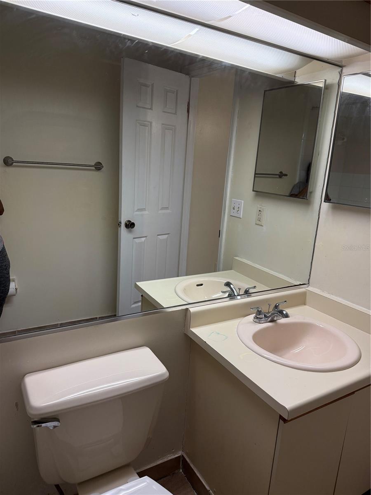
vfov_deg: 71.6
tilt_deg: -12.3
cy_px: 248
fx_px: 343
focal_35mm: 24
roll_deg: -3.8
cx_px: 186
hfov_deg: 56.8
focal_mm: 6.76
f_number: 1.78
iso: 200
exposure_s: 1/182
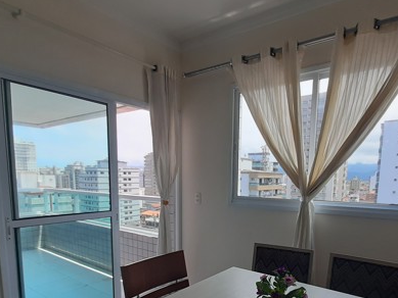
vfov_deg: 56.4
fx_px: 265
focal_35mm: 23
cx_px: 226
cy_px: 219
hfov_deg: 73.6
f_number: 2.2
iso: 40
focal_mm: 1.42
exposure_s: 1/360
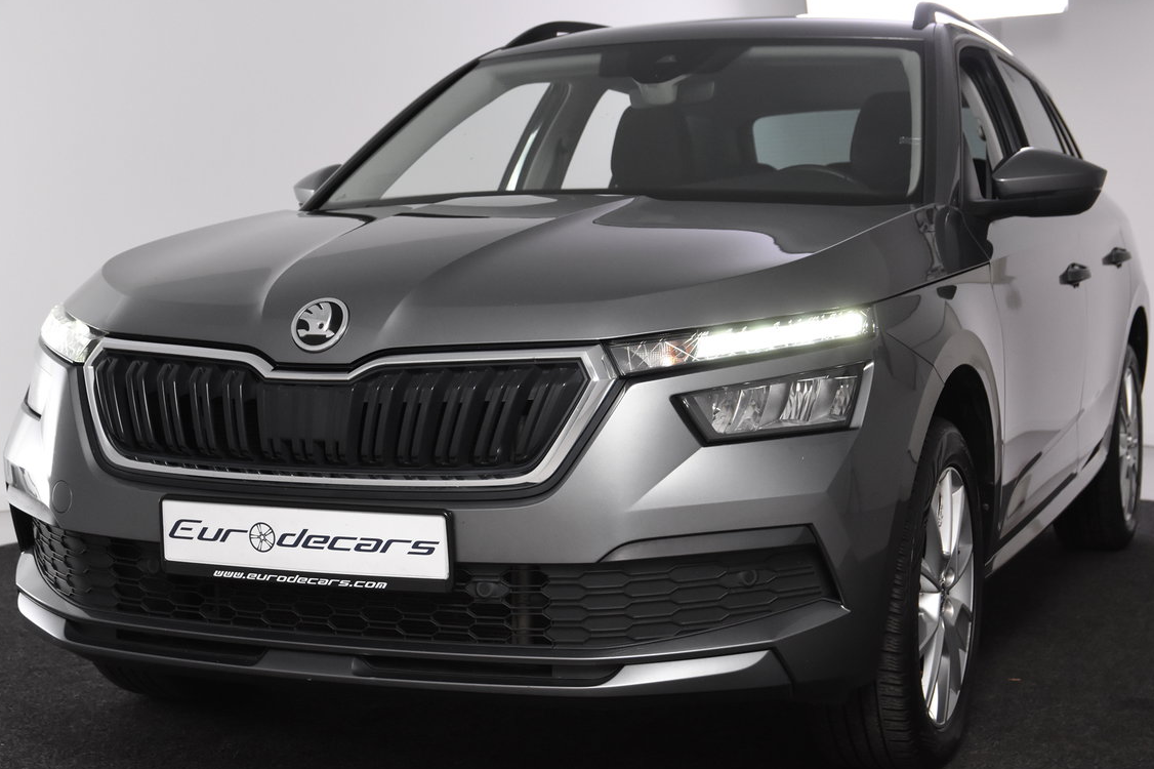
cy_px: 425
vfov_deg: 23.4
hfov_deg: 34.5
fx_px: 1859
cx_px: 591
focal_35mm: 58
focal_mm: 34
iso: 1600
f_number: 5.6
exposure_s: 1/125
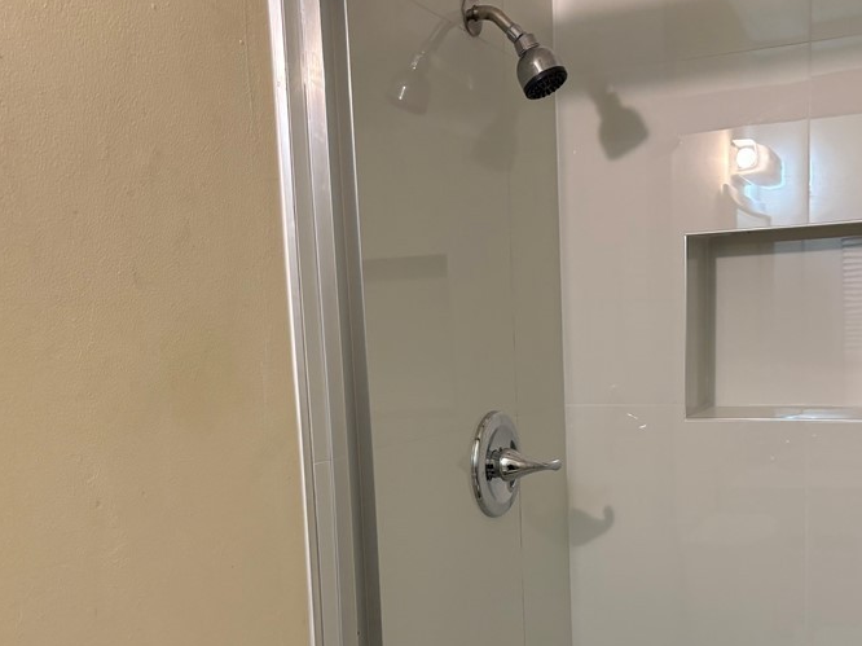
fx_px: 996
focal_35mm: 40
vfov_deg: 35.3
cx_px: 511
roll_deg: +2.7
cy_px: 465
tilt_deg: -8.7
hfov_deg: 46.6
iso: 125
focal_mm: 5.96
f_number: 1.6
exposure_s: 1/60
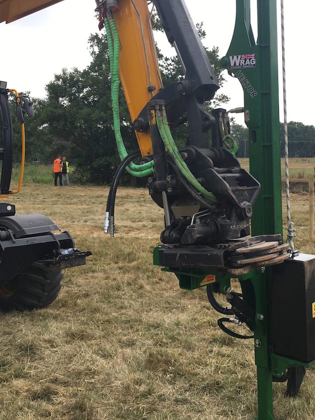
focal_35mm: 41
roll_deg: -0.4
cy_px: 147
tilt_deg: +0.7
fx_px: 497
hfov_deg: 35.0
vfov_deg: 45.2
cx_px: 192
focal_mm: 4.15
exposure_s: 1/712
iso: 25
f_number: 2.2
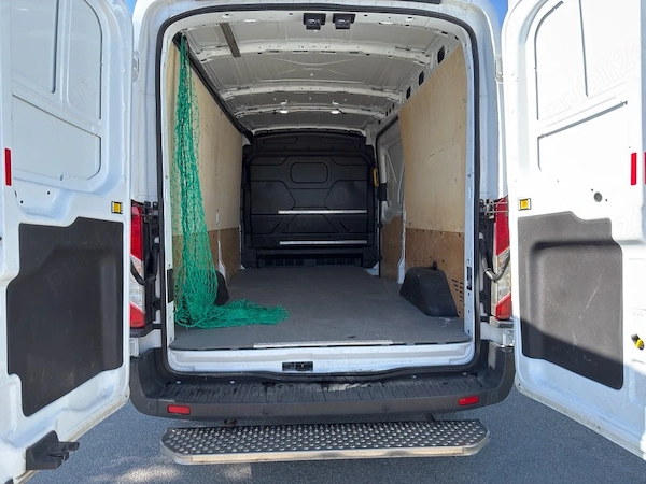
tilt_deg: -5.3
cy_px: 242
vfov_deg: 56.8
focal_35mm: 24
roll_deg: +2.2
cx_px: 323
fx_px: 448
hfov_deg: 71.6
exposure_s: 1/1022
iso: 64
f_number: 1.78
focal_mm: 6.76
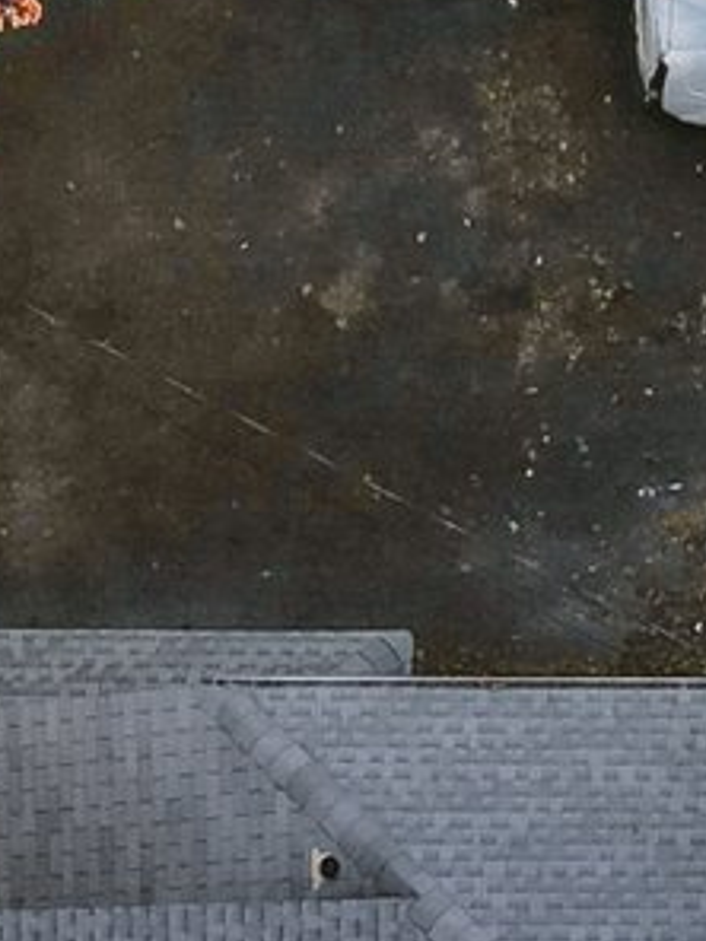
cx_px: 868
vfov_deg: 11.5
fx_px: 4514
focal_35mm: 166
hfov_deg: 8.8
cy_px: 1326
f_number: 1.7
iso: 100
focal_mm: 6.7
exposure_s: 1/2000
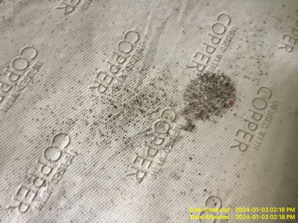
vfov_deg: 45.4
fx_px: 267
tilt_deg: -74.9
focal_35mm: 31
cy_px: 112
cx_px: 149
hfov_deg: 58.4
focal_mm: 3.3
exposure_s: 1/30
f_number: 2.4
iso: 500
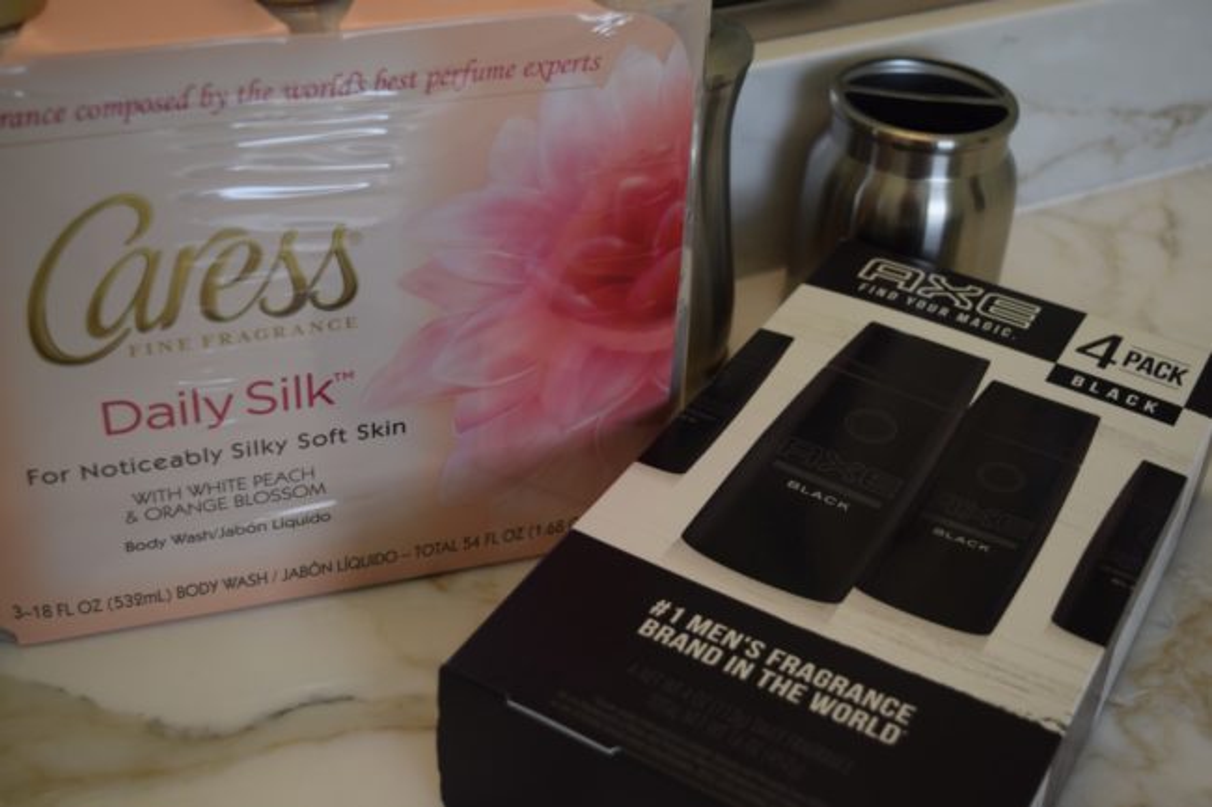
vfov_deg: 26.5
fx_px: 1716
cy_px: 404
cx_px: 606
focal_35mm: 51
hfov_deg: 38.9
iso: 400
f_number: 5
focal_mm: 34
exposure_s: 1/100
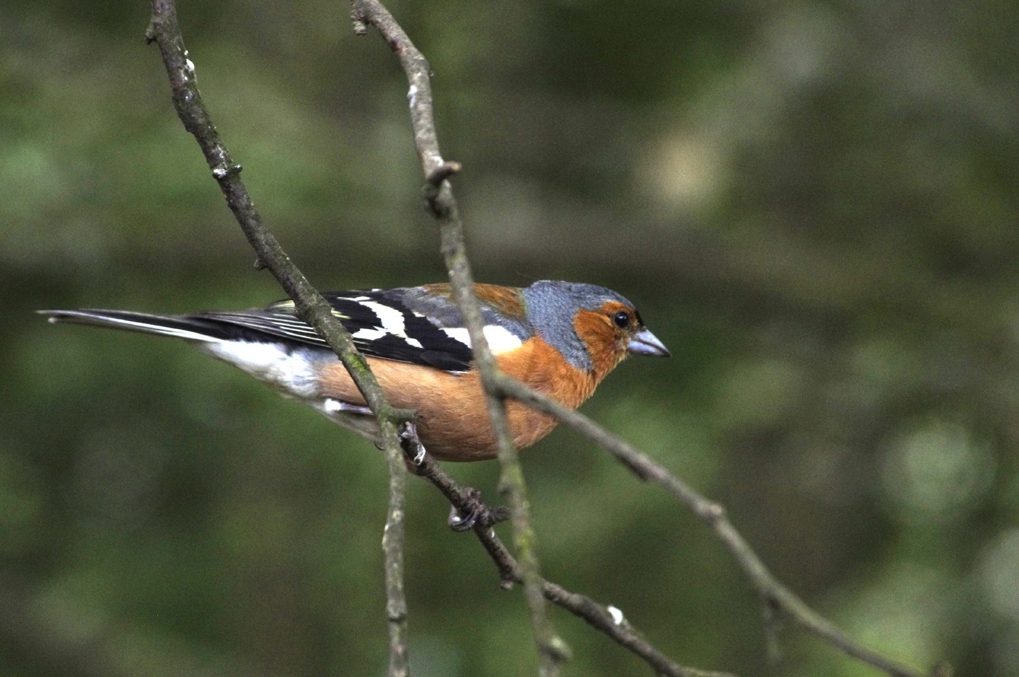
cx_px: 510
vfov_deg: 6.8
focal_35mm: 202
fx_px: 5711
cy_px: 338
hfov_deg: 10.2
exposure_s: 1/320
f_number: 8
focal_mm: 135
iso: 1600
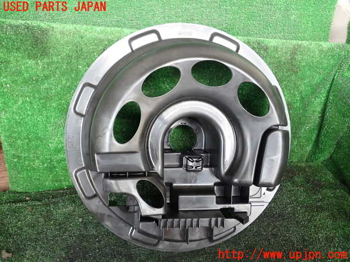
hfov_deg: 60.0
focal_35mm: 30
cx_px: 175
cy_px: 131
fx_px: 303
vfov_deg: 46.8
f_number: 2.3
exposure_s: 1/60
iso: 200
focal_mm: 5.4
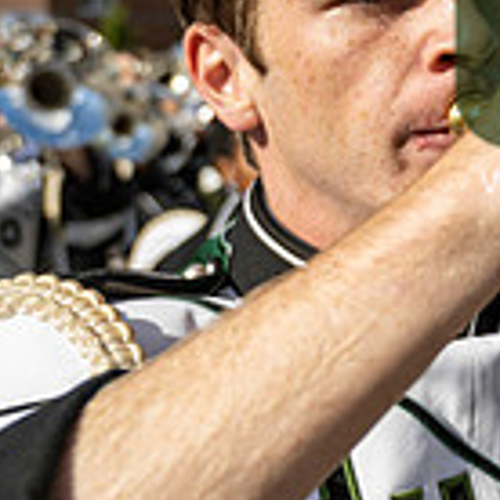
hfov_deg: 18.2
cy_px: 53
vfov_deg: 19.8
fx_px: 1405
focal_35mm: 86
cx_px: 728
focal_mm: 24
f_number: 4
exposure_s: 1/1000
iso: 100
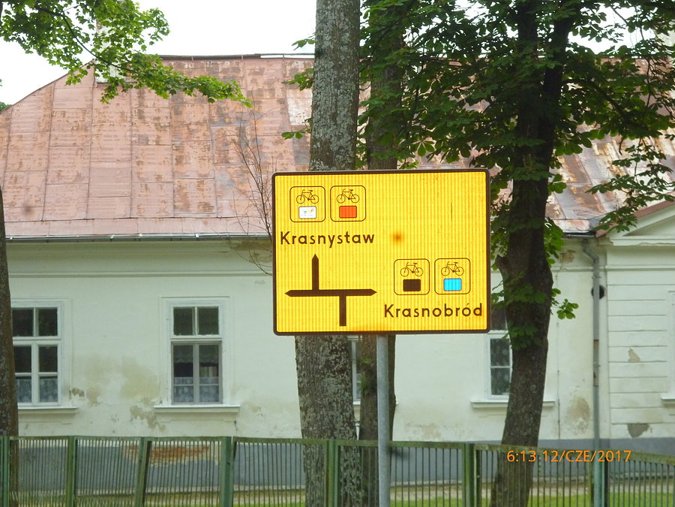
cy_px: 254
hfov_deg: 17.6
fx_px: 2184
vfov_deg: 13.2
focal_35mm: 112
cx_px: 338
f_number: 6.5
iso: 320
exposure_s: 1/60
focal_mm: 20
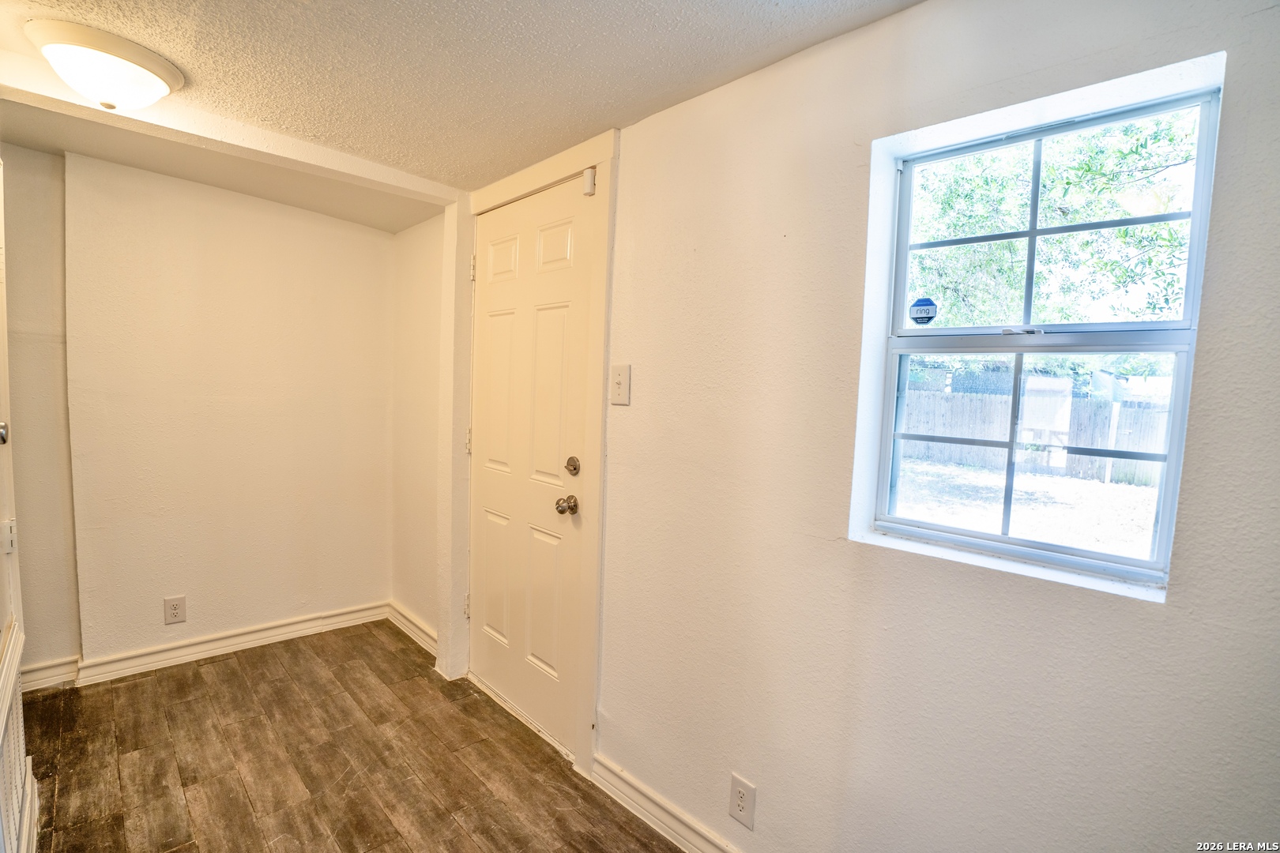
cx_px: 640
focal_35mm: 16
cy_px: 426
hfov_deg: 96.7
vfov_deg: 73.7
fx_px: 569
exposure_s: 1/60
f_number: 4
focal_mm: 16
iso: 250
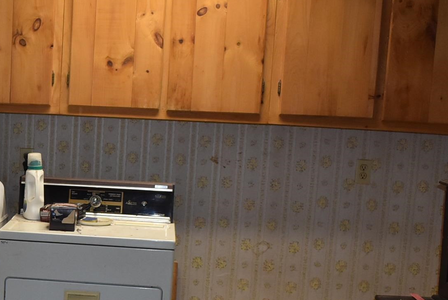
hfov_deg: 25.7
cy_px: 255
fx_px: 922
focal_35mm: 74
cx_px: -22
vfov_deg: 18.2
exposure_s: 1/200
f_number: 3.5
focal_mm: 18
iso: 800
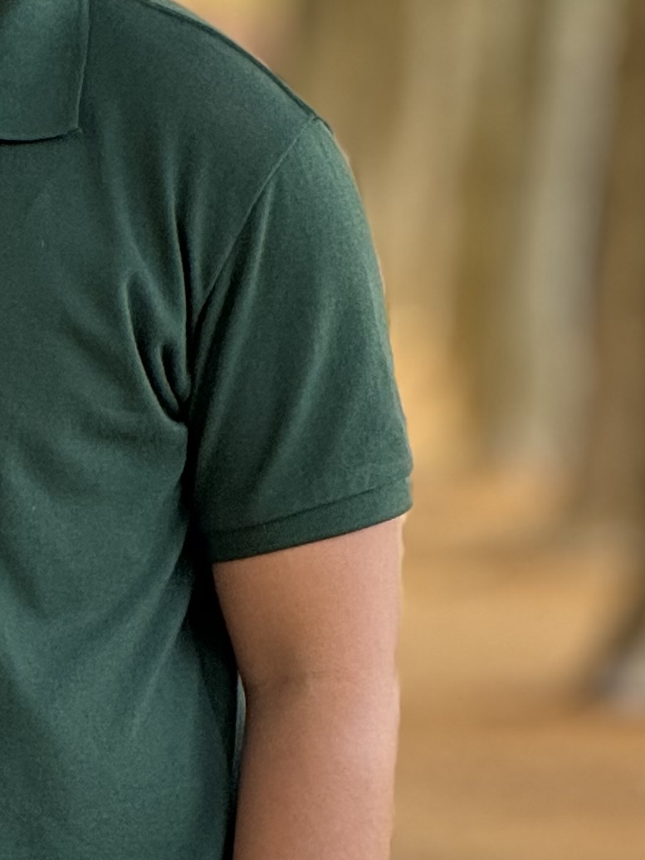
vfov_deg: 4.2
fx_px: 11602
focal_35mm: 467
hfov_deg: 3.2
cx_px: -149
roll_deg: -0.6
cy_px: -142
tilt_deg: +1.9
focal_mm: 15.66
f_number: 2.8
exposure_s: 1/99
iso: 100
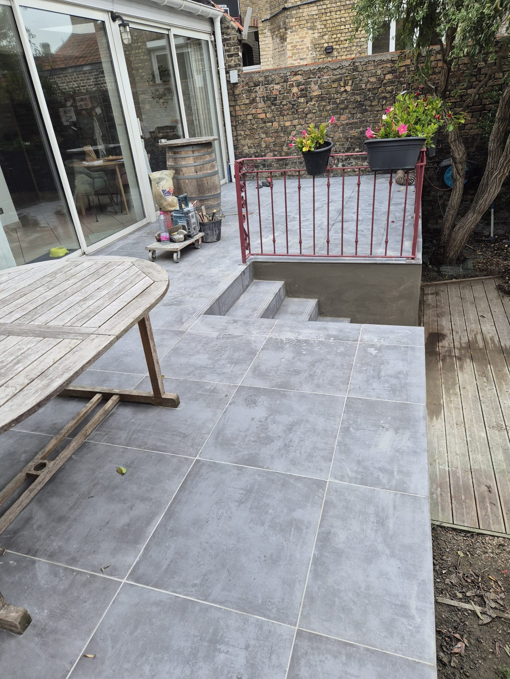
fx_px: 452
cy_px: 340
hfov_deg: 58.9
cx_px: 255
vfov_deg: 73.9
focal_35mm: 23
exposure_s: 1/180
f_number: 1.8
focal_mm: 5.4
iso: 125
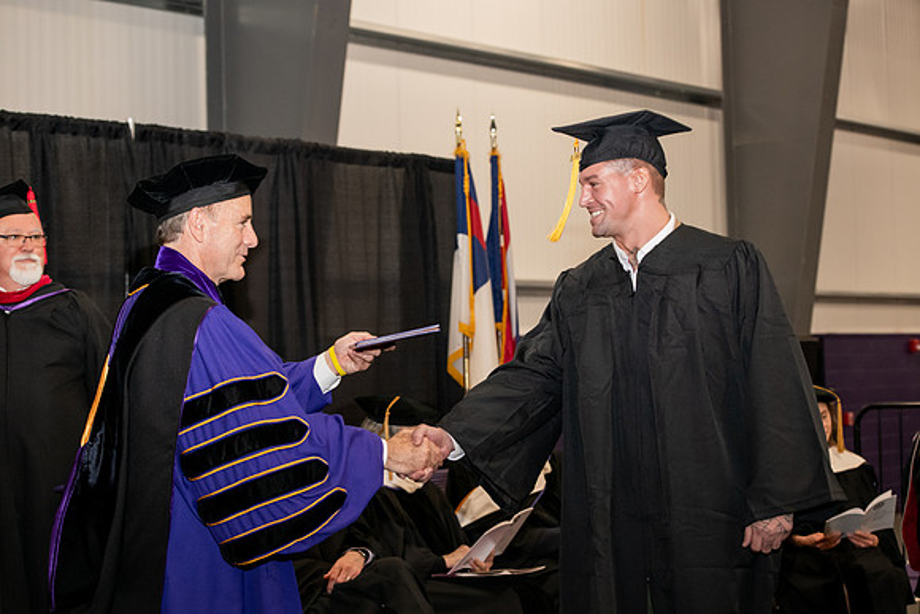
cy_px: 307
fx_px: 1789
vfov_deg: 19.5
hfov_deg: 28.8
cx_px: 460
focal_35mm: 70
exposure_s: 1/200
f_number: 5
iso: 2000
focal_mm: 70
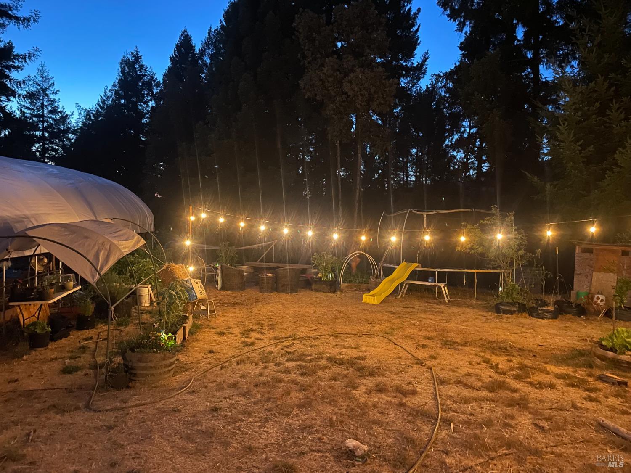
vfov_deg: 53.1
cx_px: 316
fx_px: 474
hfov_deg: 67.3
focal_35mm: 26
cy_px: 236
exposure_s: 1/15
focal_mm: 4.2
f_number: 1.6
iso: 1250
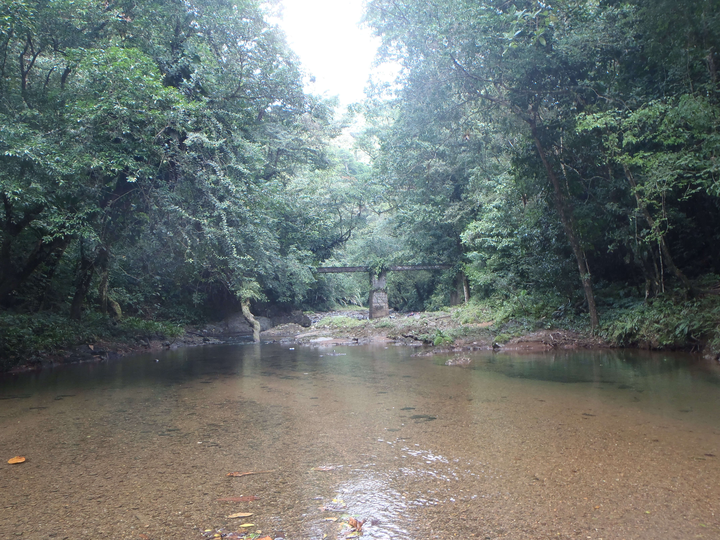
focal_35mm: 28
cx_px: 360
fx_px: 582
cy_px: 270
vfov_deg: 49.7
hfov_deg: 63.4
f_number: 3.5
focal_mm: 5
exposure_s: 1/50
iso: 100
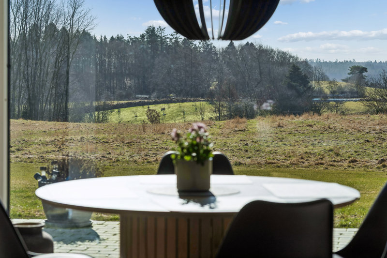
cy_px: 129
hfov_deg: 19.5
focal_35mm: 105
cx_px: 194
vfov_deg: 13.0
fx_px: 1128
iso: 200
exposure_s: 1/1000
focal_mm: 105
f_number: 8
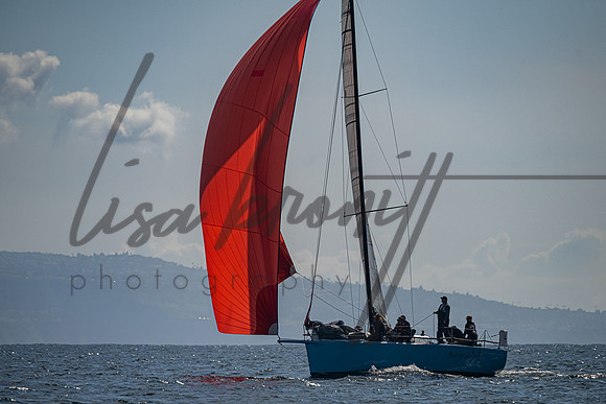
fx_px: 6534
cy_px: 239
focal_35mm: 388
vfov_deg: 3.5
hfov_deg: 5.3
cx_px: 317
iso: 320
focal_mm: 320
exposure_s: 1/8000
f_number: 6.3
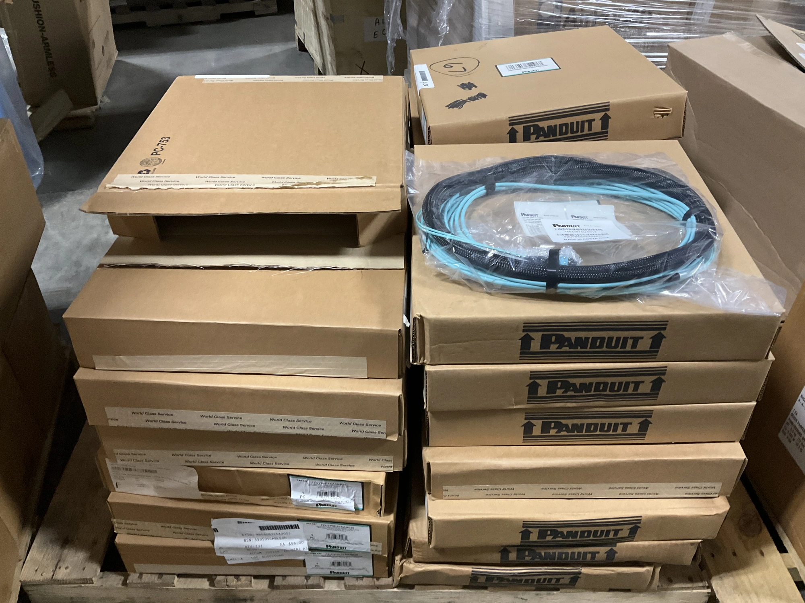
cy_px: 302
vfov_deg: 48.2
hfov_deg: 61.7
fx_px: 674
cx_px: 402
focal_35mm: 29
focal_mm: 3
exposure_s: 1/30
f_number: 1.8
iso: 320
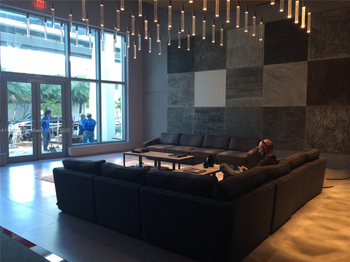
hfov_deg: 60.0
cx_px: 175
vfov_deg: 46.8
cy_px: 131
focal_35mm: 30
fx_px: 303
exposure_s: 1/30
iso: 64
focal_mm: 4.12
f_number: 2.2
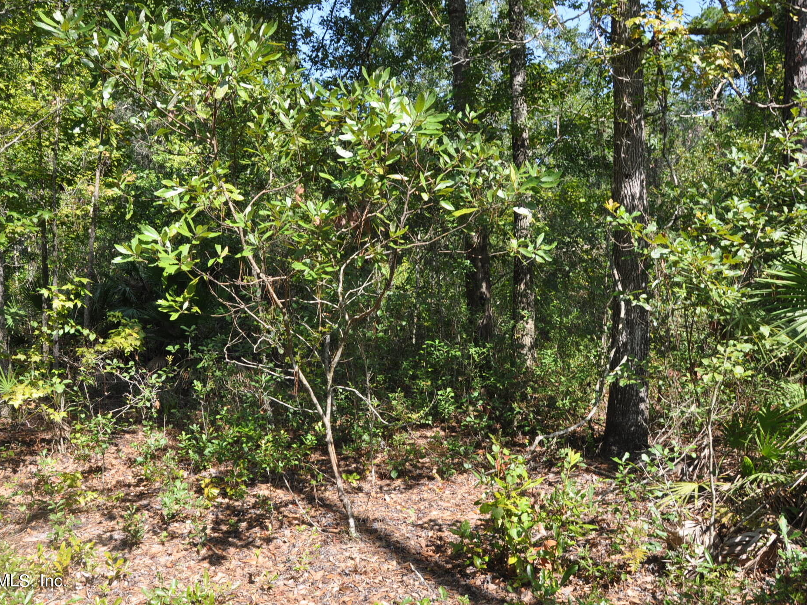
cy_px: 298
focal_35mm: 30
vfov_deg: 46.8
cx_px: 371
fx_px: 699
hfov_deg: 59.9
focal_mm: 18
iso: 200
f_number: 9
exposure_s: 1/80
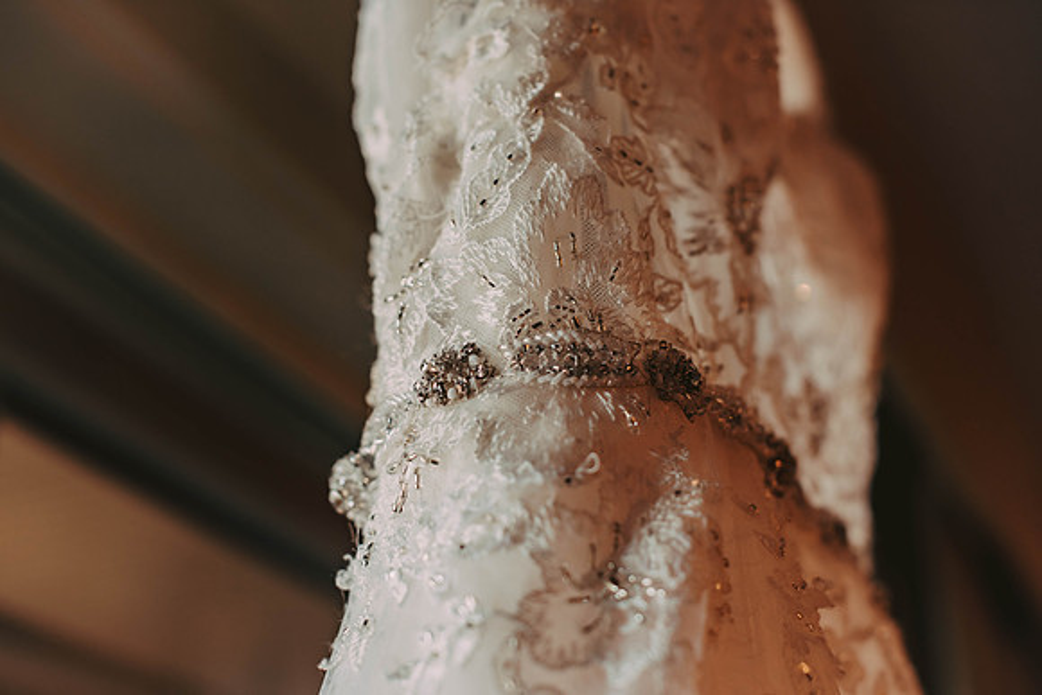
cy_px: 348
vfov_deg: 27.0
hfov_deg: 39.6
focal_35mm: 50
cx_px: 521
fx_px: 1447
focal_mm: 50
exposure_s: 1/250
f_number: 2.8
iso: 400
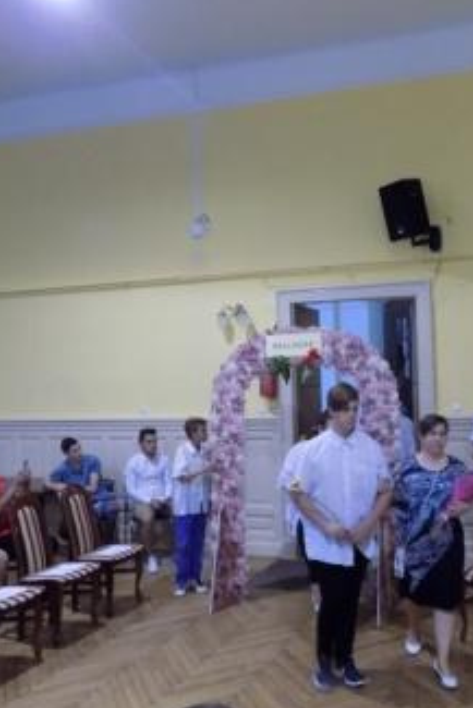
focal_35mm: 33
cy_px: 353
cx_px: 360
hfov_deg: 38.9
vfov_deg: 57.2
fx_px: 650
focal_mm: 4
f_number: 3.1
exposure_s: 1/20
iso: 400
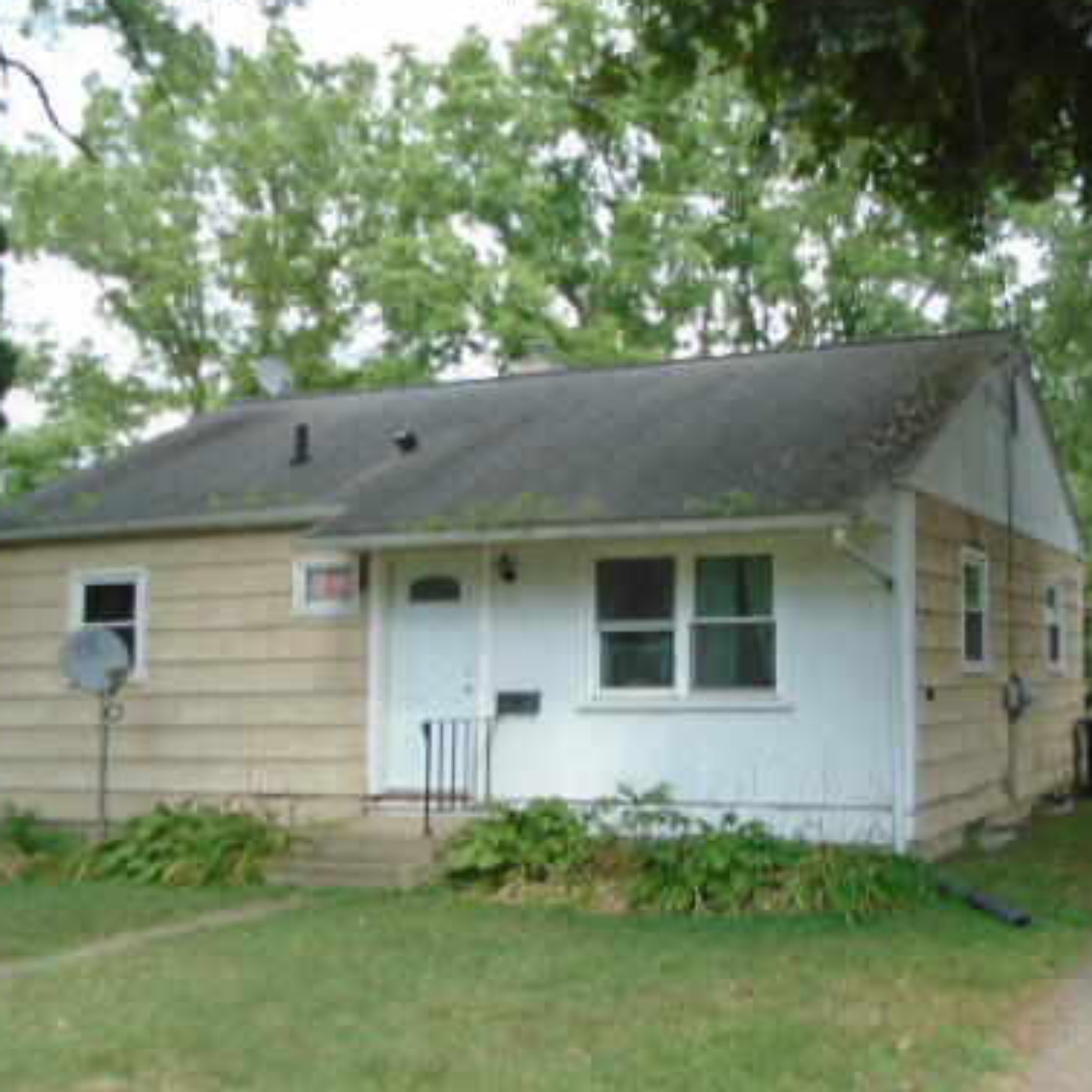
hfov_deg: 41.3
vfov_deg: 42.8
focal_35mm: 39
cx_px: 846
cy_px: 585
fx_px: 1392
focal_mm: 4.6
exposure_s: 1/160
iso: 100
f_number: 3.2
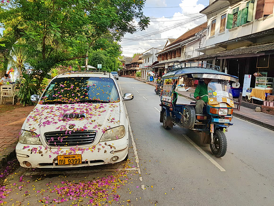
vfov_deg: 53.1
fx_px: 206
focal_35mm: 26
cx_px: 137
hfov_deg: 67.3
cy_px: 103
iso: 40
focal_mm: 4.2
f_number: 1.7
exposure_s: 1/826
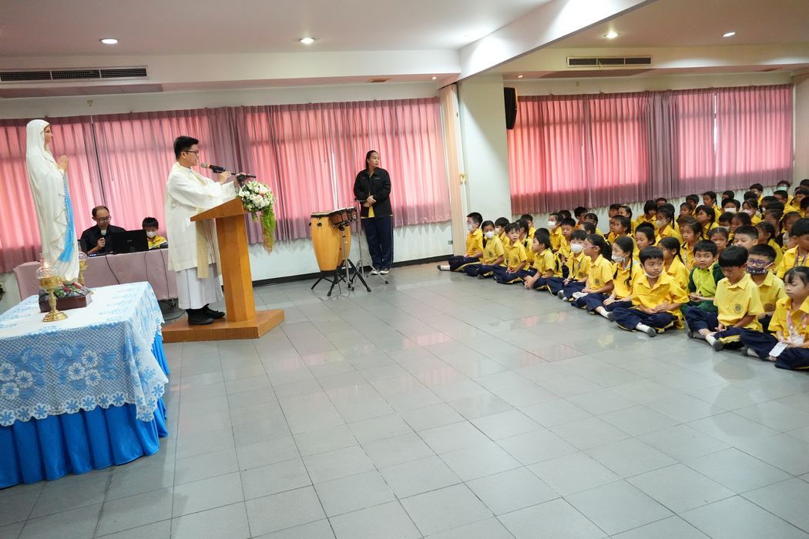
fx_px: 607
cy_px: 270
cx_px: 404
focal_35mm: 27
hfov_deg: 67.4
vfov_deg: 47.9
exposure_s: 1/125
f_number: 4
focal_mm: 18
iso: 4000
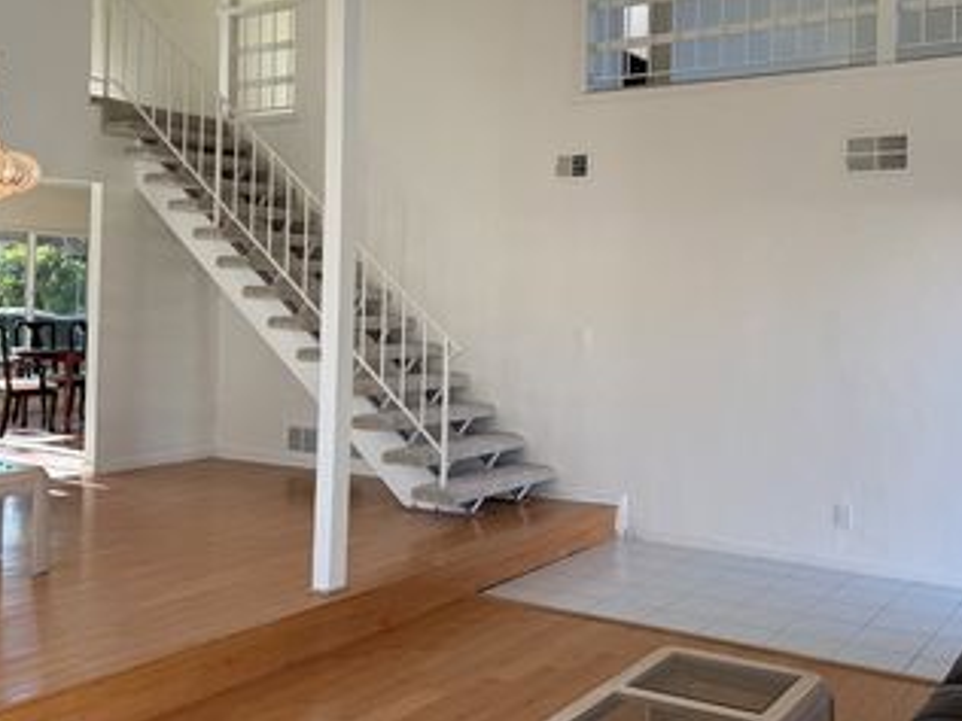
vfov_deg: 37.5
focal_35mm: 38
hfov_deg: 48.5
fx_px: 1056
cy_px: 272
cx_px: 603
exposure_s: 1/235
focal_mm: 6.76
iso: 80
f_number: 1.78
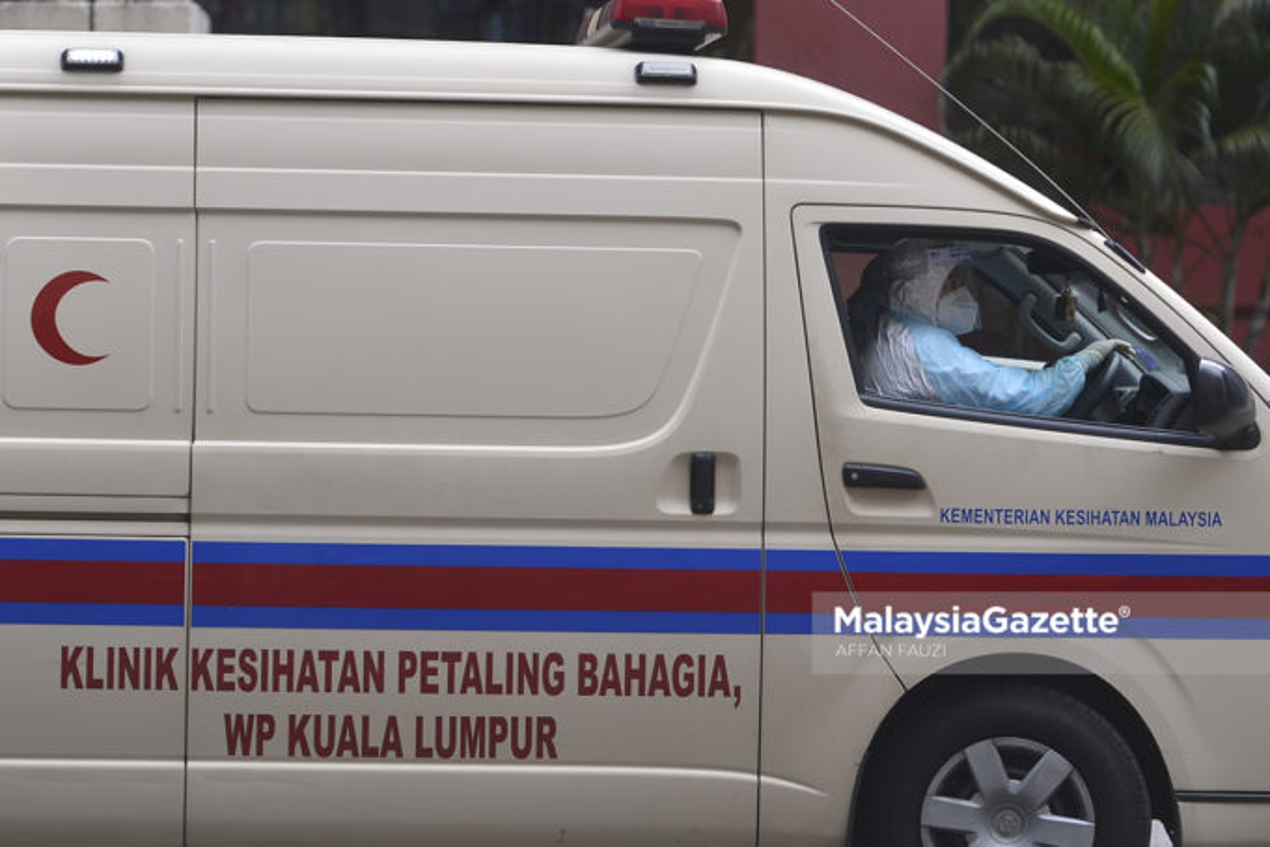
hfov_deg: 17.6
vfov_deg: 11.8
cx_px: 635
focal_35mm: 116
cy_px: 424
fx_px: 4092
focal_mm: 116
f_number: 2.8
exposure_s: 1/640
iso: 100
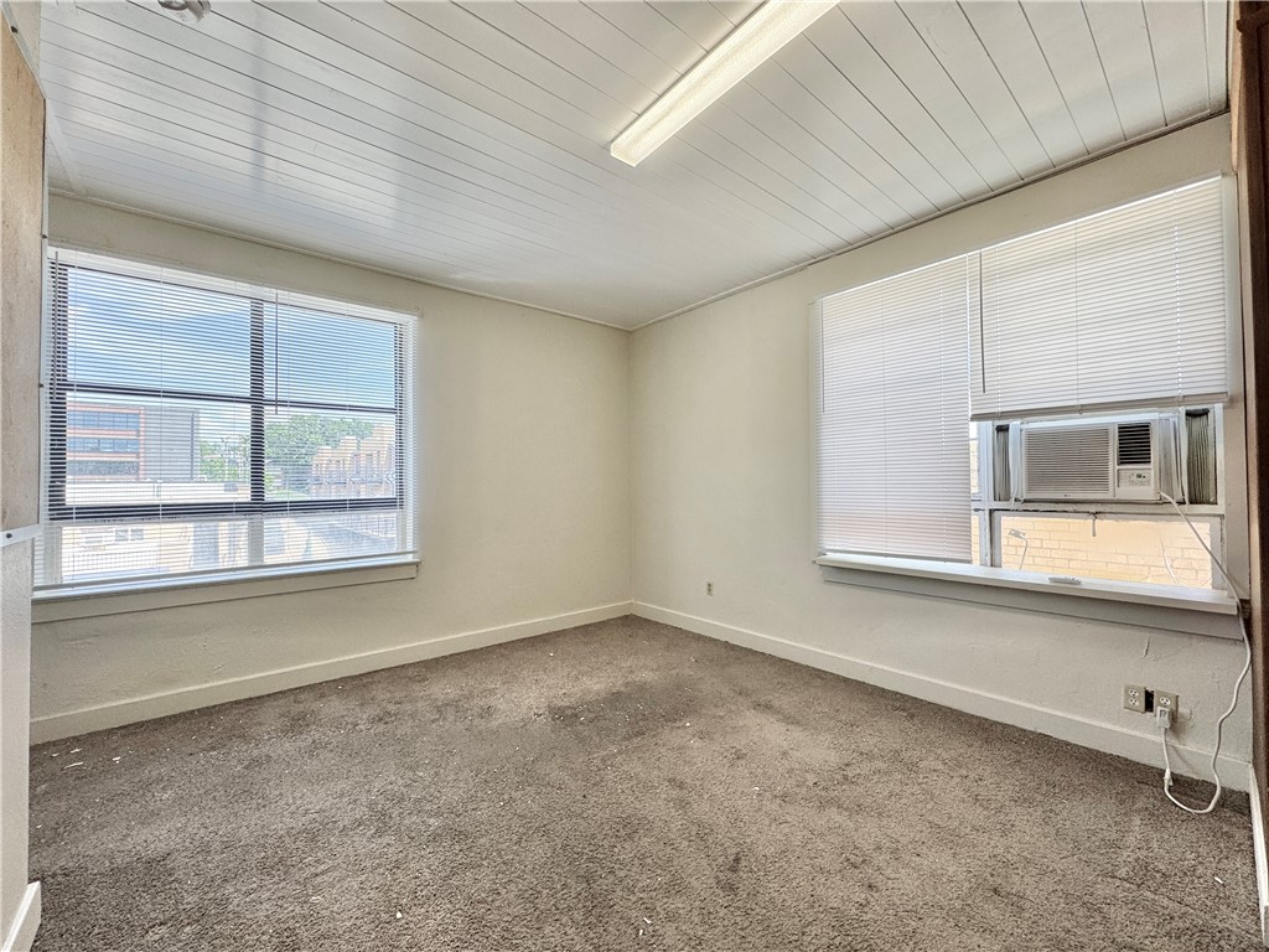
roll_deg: +0.5
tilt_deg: +0.1
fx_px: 513
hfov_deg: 102.1
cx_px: 634
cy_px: 476
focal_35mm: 14
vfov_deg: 85.7
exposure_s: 1/228
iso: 40
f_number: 2.2
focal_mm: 2.22
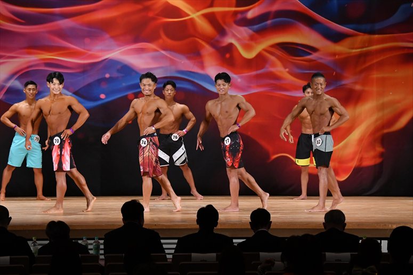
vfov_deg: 9.3
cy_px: 138
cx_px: 206
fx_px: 1686
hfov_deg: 14.0
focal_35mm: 147
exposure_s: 1/400
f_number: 5.6
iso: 3200
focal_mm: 98
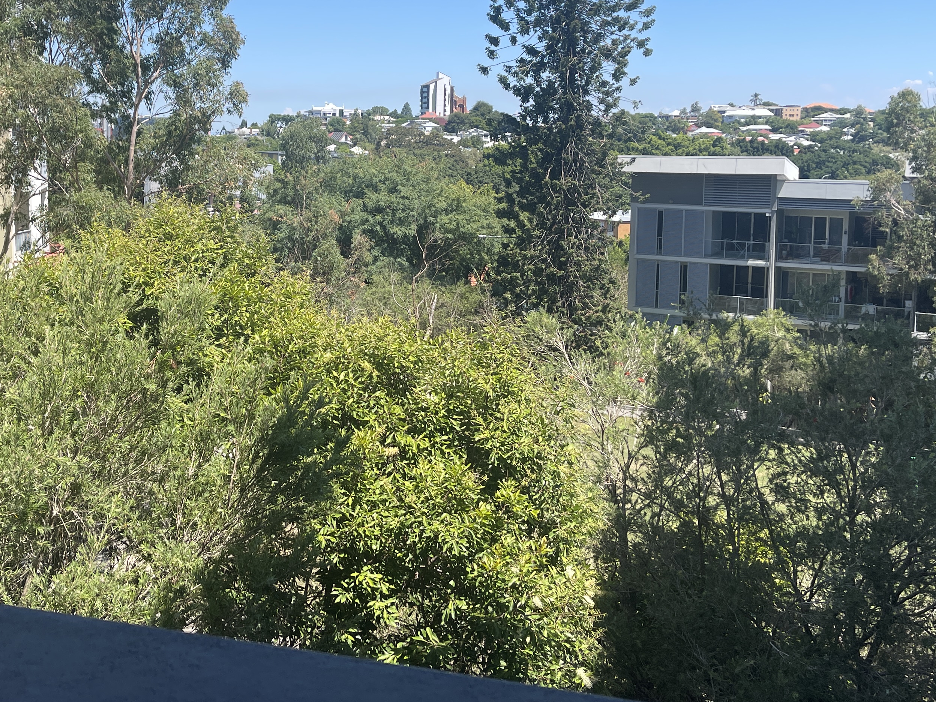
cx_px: 333
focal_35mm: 42
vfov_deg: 34.1
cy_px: 248
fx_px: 1136
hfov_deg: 44.3
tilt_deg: -5.4
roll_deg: -0.5
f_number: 1.6
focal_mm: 5.1
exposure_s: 1/2165
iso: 32
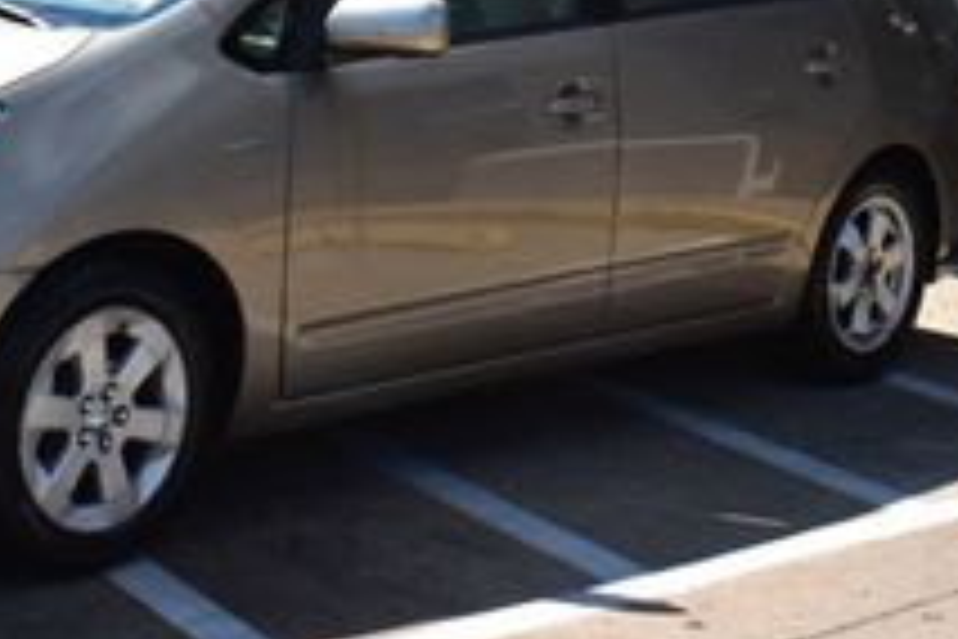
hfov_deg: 18.7
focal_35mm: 108
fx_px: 2874
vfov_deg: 12.4
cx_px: 810
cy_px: -86
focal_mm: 24
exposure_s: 1/500
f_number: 11
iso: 400
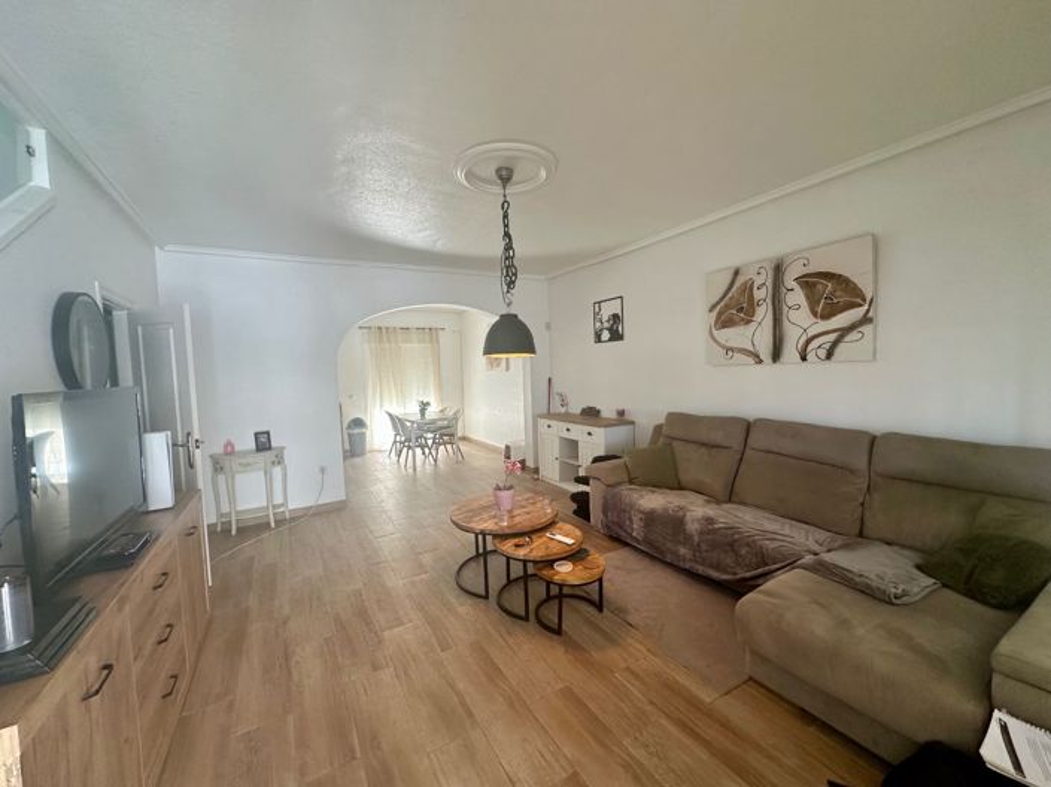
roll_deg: +1.9
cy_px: 394
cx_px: 526
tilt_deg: -2.7
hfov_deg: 102.1
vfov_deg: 85.6
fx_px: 425
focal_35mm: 14
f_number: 2.2
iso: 125
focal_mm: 2.22
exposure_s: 1/99
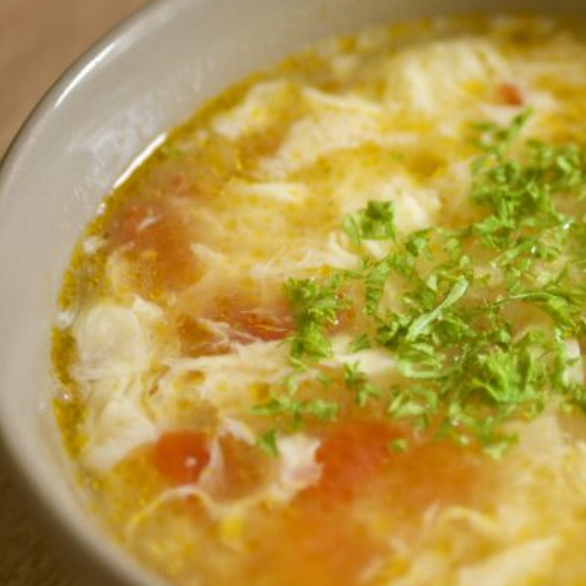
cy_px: 295
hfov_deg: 19.6
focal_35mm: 87
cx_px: 503
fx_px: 1666
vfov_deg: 19.9
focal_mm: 25
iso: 200
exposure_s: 1/125
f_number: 1.8
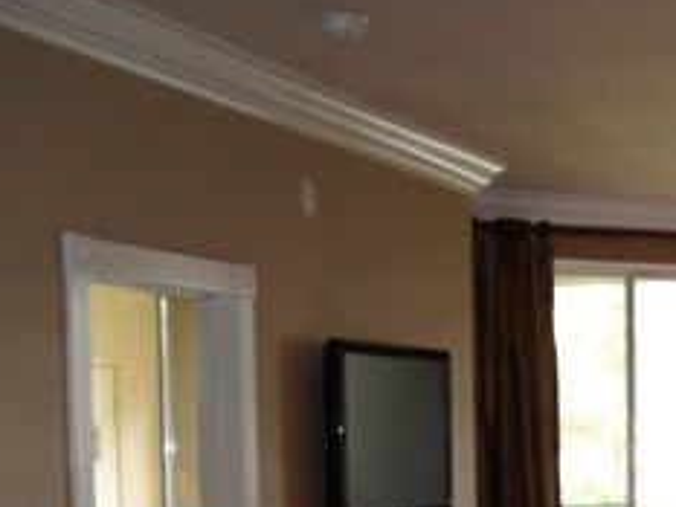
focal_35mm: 96
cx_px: 786
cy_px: 681
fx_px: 1876
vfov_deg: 14.7
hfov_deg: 19.4
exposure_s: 1/45
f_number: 3
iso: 200
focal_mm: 6.3
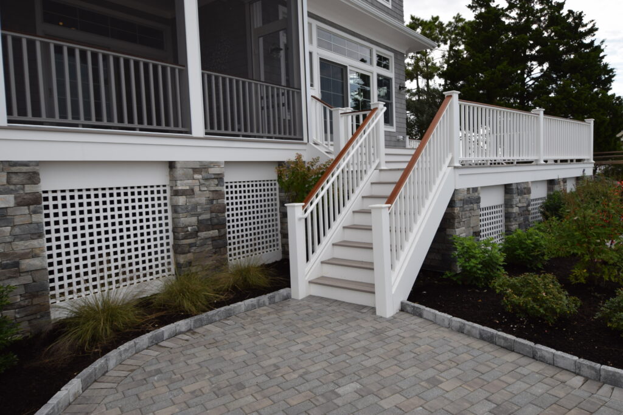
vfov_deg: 53.1
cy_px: 208
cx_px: 312
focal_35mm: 24
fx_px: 415
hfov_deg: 73.7
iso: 100
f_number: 9
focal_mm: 16
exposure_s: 1/200
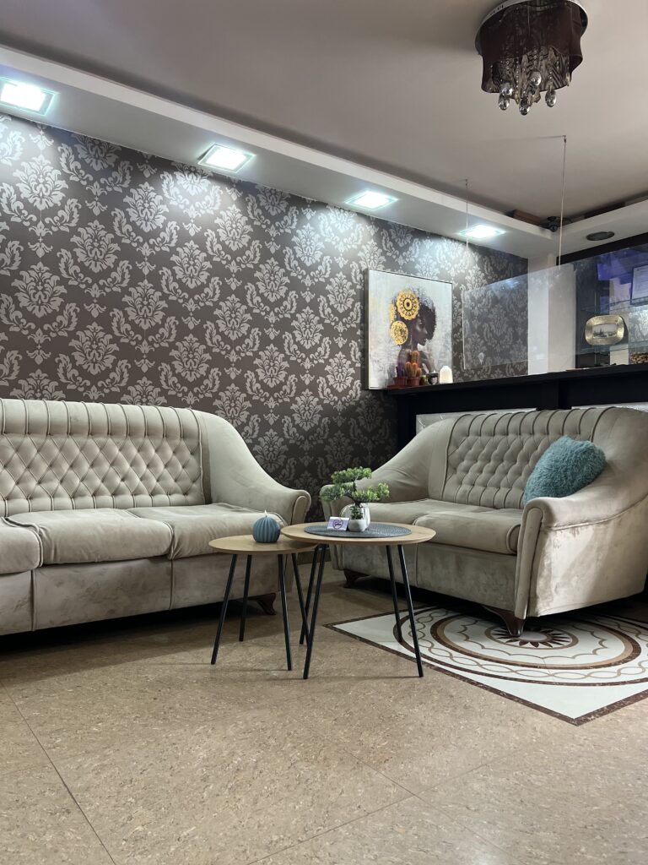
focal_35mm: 26
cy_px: 432
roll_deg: +1.1
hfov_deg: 53.1
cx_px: 324
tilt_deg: +1.6
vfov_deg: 67.3
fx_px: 649
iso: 320
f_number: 1.5
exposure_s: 1/60
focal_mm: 5.7
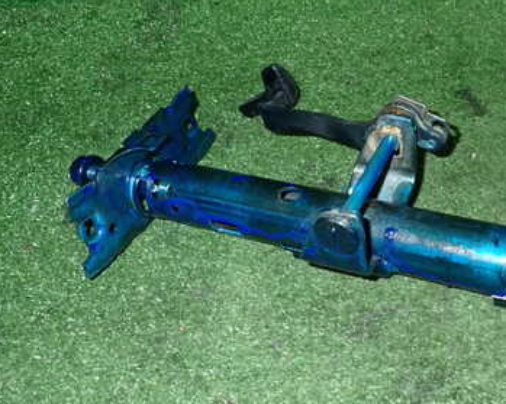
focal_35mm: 42
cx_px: 381
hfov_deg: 42.4
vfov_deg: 35.6
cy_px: 174
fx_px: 629
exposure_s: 1/100
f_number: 8
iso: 800
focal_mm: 4.5
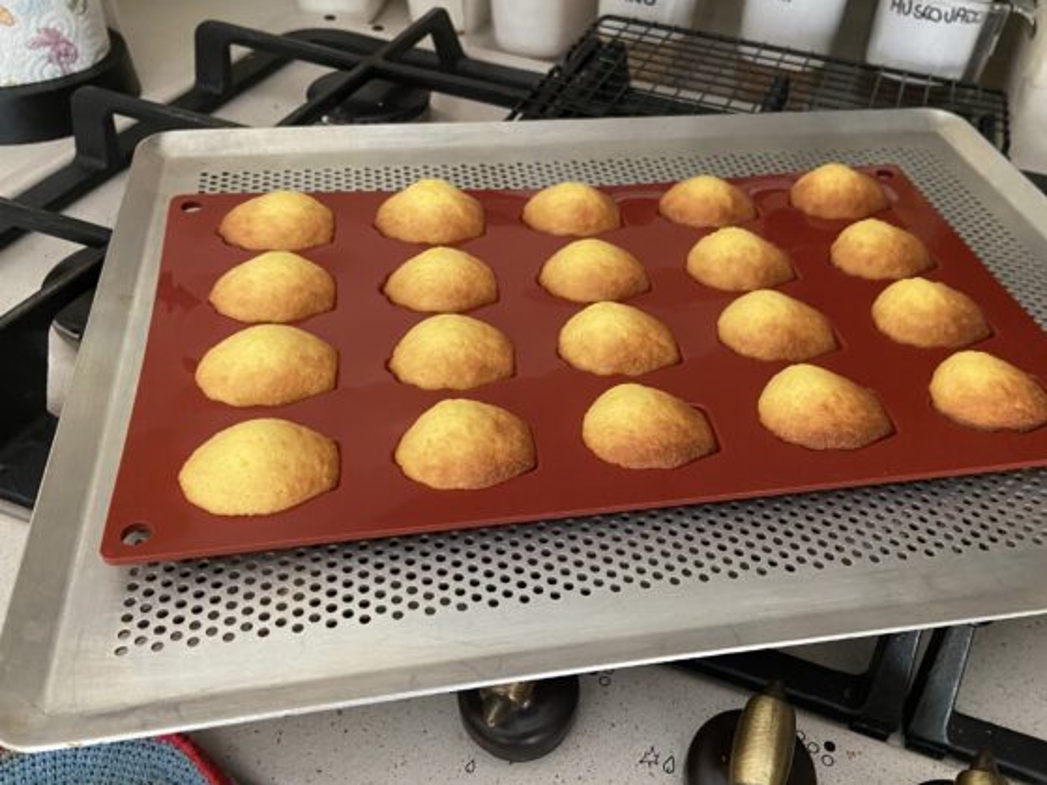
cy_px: 407
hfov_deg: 58.3
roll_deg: -4.2
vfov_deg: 45.4
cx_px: 565
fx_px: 937
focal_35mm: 31
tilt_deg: -41.7
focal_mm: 4.25
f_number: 1.8
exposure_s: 1/33
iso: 500
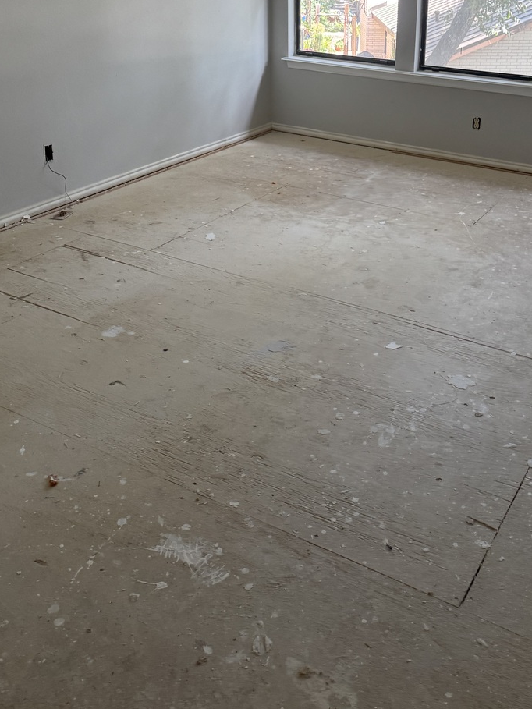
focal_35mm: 38
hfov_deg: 37.4
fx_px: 778
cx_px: 342
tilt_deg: -14.1
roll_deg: -1.5
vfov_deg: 46.9
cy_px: 163
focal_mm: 6.76
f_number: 1.78
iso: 200
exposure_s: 1/116
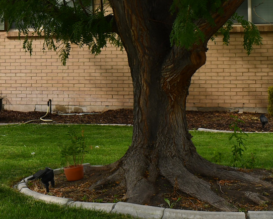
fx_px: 946
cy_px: 21
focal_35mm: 117
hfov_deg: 15.7
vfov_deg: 13.1
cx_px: -67
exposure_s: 1/125
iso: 140
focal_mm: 22
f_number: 5.6
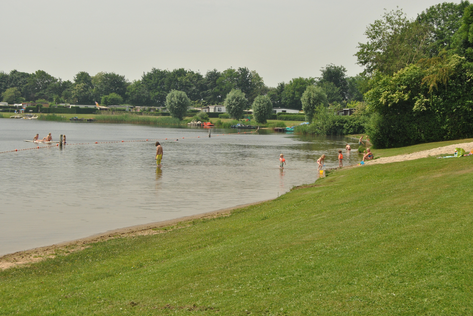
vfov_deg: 23.1
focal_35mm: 59
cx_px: 239
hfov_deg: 33.9
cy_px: 158
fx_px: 776
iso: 400
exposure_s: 1/1250
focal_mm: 38
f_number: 9
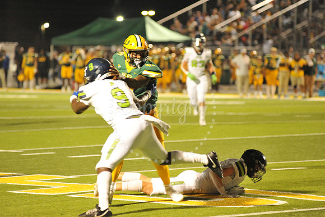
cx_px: 162
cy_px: 108
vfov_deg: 6.9
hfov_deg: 10.3
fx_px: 1804
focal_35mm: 200
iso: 6400
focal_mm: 200
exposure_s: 1/250
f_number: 4
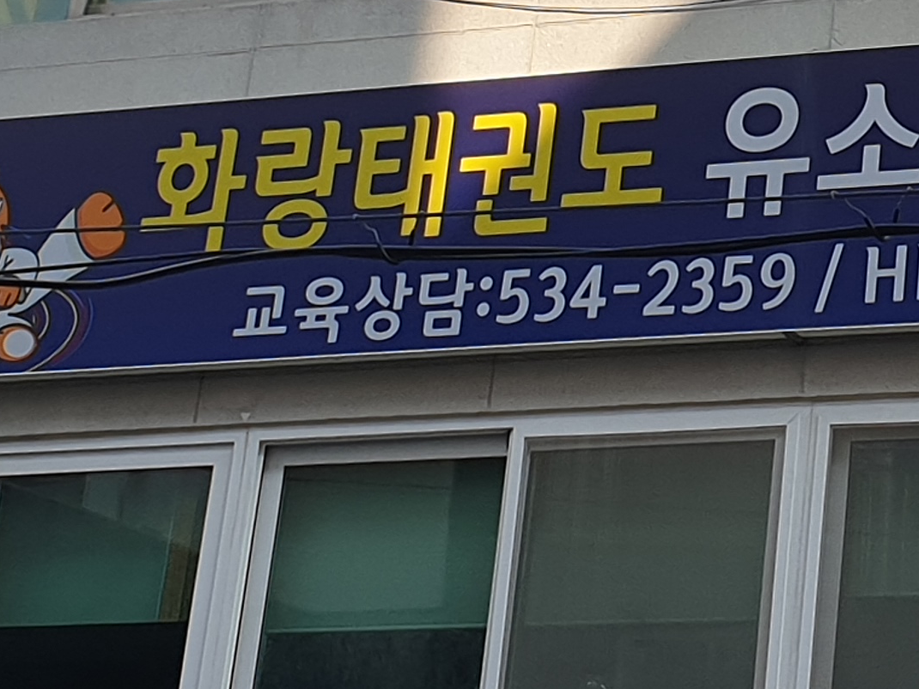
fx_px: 2601
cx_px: 929
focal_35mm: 98
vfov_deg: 14.7
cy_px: -57
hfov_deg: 19.4
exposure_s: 1/983
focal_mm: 4.3
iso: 50
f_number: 2.4
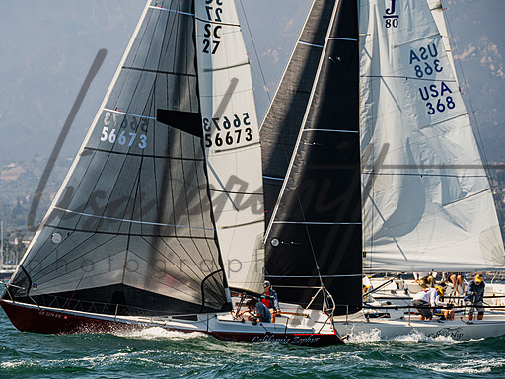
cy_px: 171
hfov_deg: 6.8
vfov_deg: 5.1
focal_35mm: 290
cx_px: 194
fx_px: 4231
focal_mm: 220
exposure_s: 1/2000
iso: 500
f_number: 8
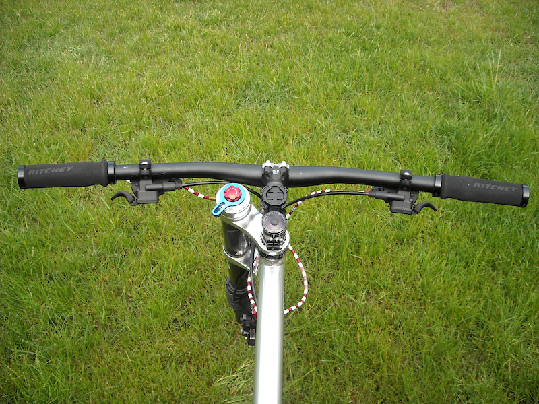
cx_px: 270
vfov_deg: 40.7
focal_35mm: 35
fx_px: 545
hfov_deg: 52.6
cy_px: 202
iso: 64
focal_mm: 5.7
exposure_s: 1/250
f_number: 2.8
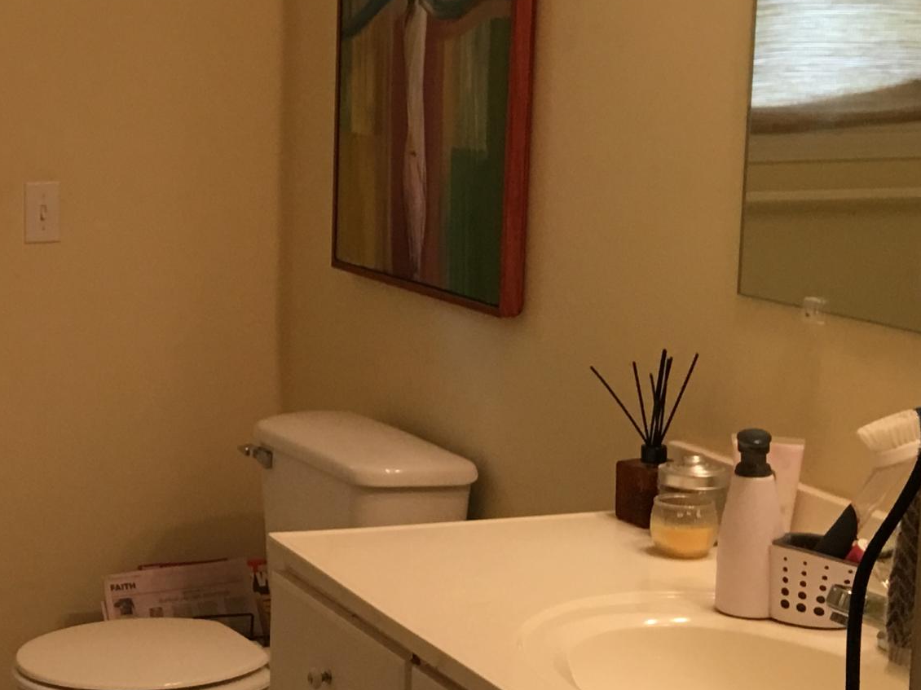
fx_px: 2048
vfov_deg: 19.1
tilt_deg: -7.0
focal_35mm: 77
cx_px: -59
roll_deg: +0.6
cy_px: 345
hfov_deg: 23.9
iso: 40
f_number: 2.2
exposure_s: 1/15
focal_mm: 4.15
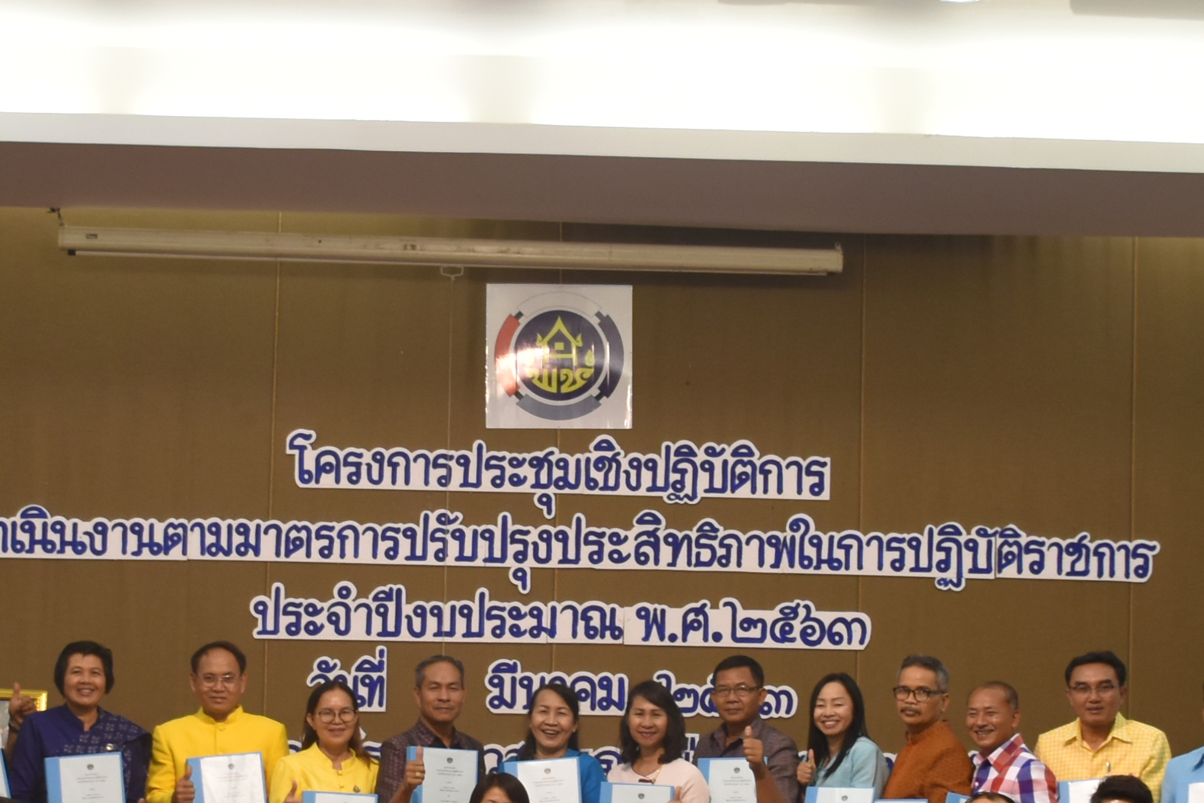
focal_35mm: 106
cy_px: 582
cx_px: 622
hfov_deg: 19.4
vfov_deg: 12.9
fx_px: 3529
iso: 500
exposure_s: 1/60
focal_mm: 23
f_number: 4
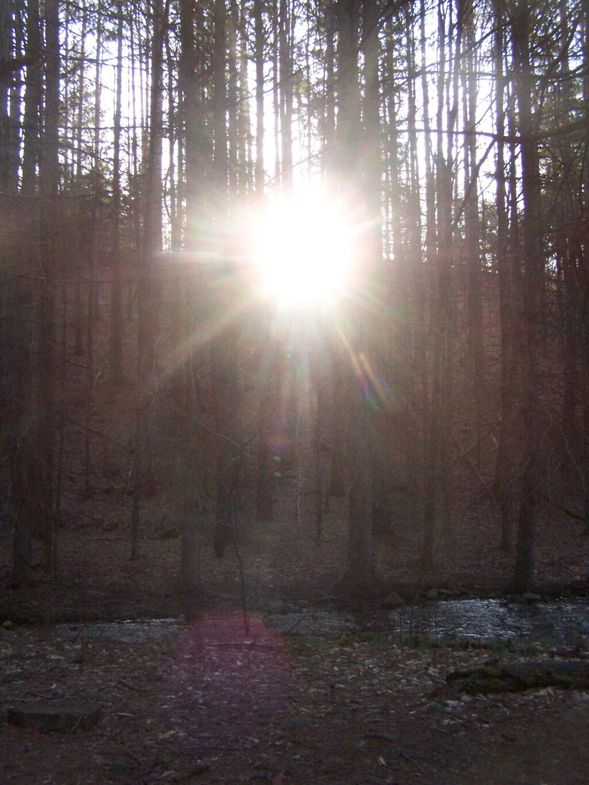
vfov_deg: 49.0
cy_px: 392
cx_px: 294
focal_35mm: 38
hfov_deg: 37.7
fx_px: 862
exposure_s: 1/320
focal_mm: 6.3
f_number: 2.8
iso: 400
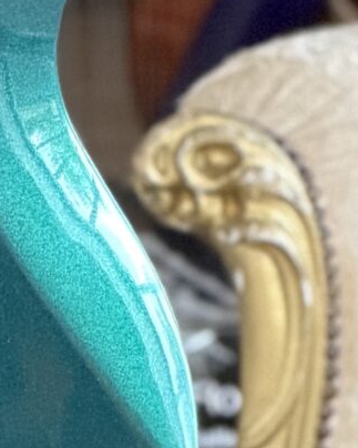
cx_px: -255
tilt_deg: -5.5
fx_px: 8188
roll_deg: -0.5
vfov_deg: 3.1
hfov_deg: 2.5
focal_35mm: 618
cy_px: -527
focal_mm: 16.89
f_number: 2.8
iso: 640
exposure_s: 1/66
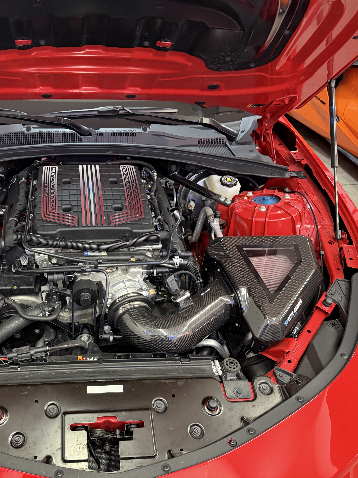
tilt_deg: -36.8
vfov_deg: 55.3
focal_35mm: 33
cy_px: 233
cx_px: 98
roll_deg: +1.8
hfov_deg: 41.9
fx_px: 455
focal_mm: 6.76
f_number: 1.78
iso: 640
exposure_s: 1/60
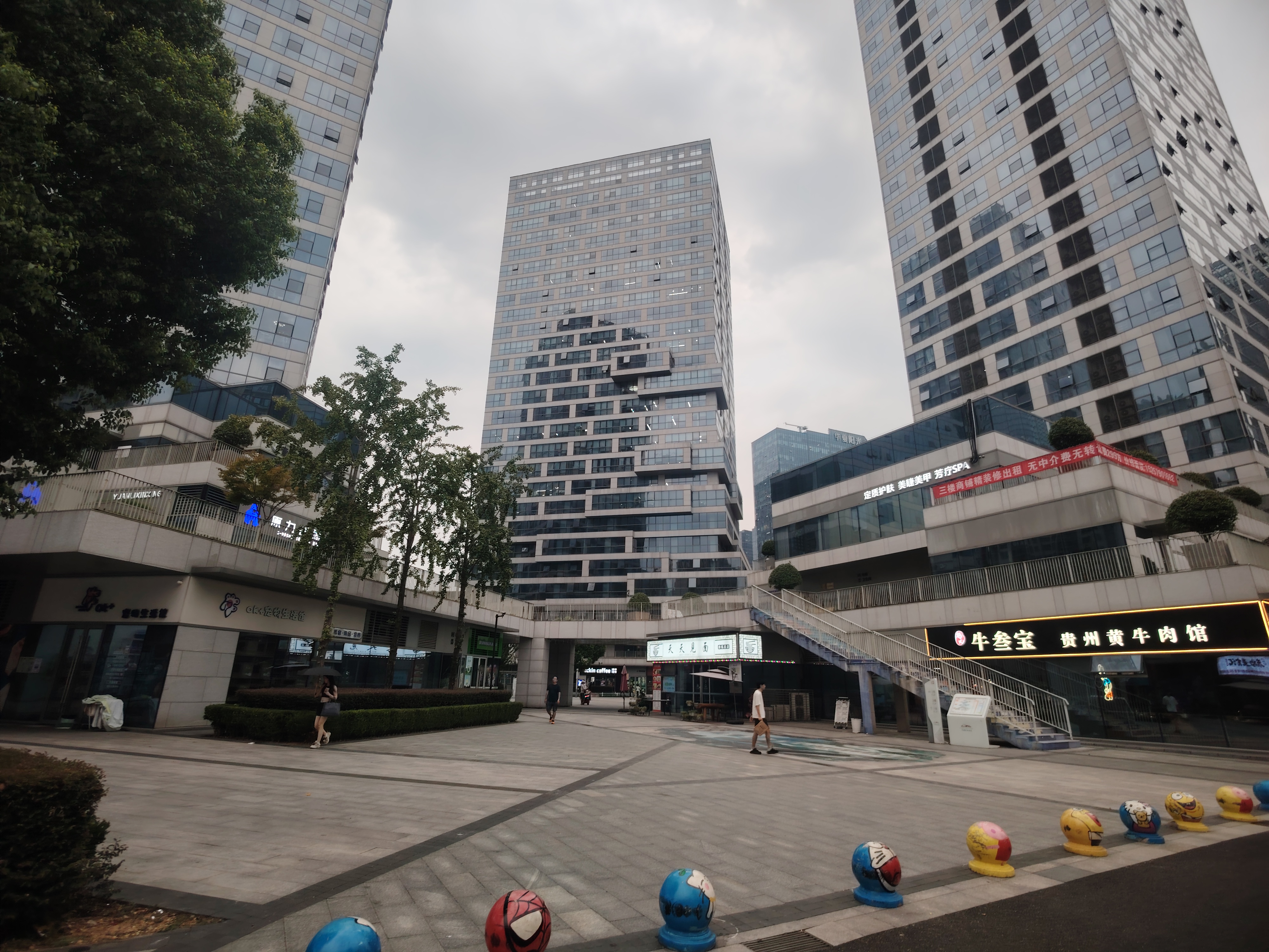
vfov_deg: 56.8
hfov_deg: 71.6
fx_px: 880
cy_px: 476
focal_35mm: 24
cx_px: 634
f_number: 1.75
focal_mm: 5.25
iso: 172
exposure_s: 1/100
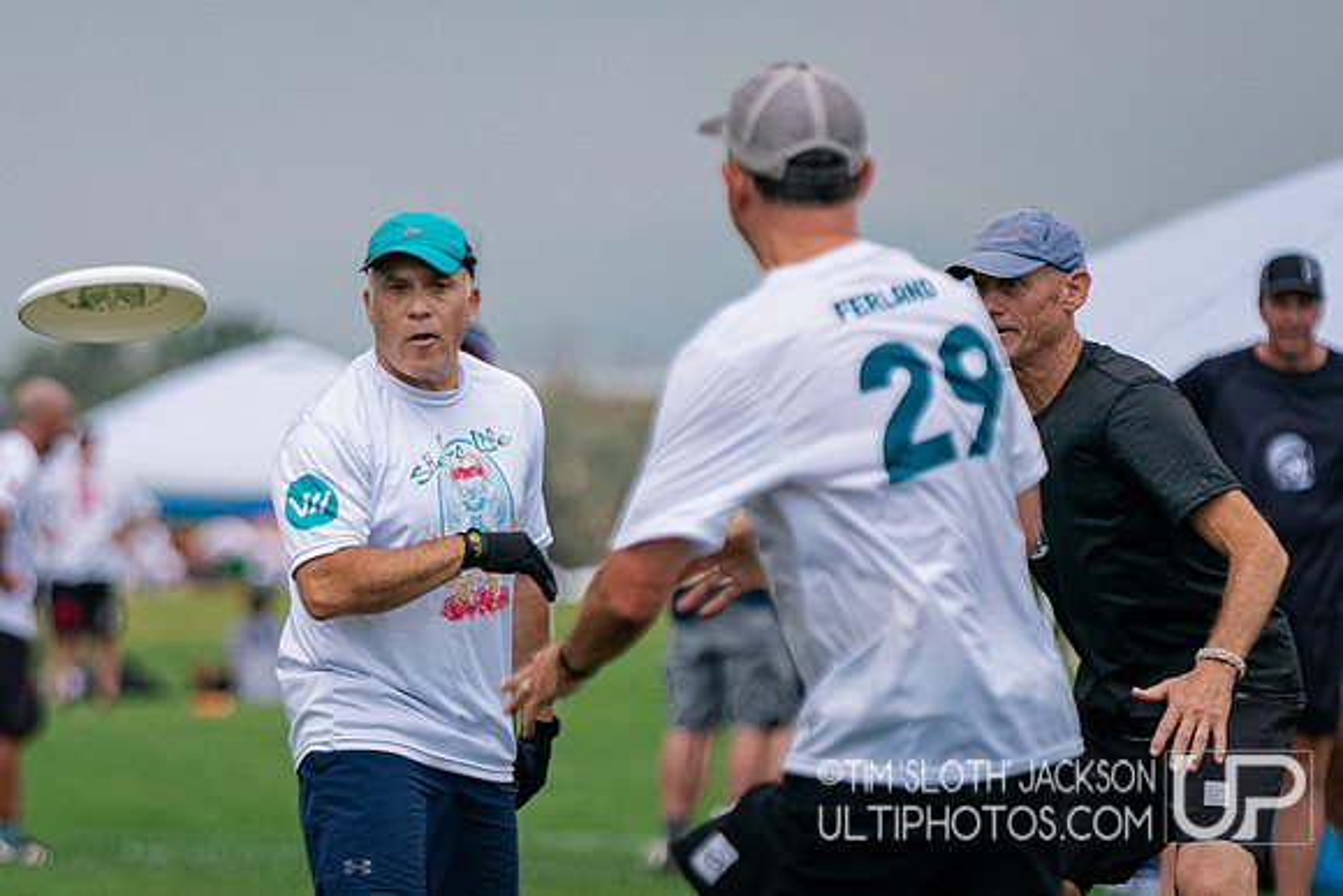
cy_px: 677
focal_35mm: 426
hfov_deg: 4.8
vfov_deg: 3.2
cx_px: 417
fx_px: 15893
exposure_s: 1/10000
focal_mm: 200
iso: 640
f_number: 3.2
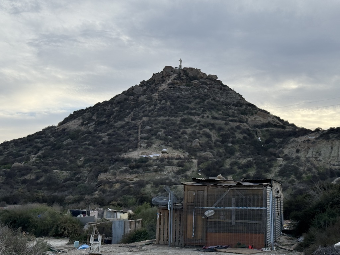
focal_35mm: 48
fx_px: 471
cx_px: 170
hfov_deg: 39.7
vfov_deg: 30.3
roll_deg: -1.7
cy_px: 128
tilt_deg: +8.7
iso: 80
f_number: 1.78
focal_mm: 6.76
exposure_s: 1/2865
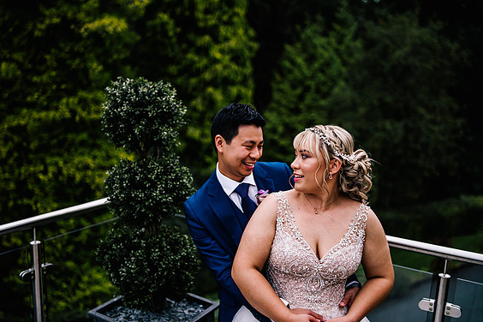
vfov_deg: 36.9
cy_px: 160
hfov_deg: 53.1
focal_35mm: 36
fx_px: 483
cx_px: 239
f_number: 1.4
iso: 100
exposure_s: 1/250
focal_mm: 35
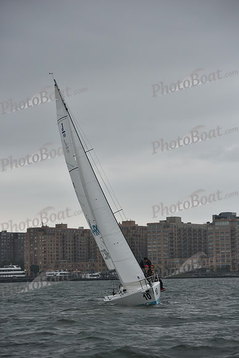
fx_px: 1095
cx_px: 120
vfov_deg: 18.6
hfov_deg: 12.5
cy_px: 179
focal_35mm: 110
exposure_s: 1/1250
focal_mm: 110
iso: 320
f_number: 5
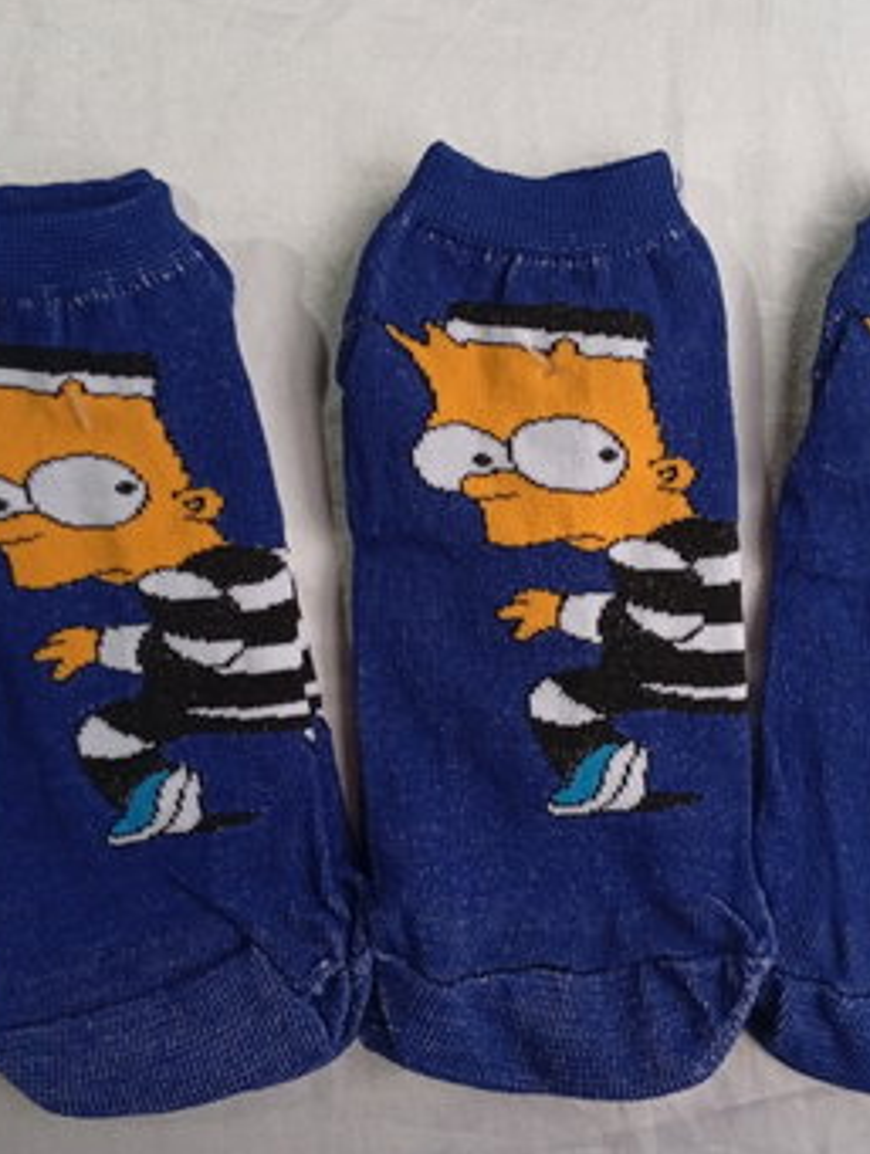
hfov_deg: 34.3
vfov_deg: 44.7
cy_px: 574
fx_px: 1403
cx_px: 521
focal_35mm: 42
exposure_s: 1/33.3
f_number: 1.8
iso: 616
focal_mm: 3.98
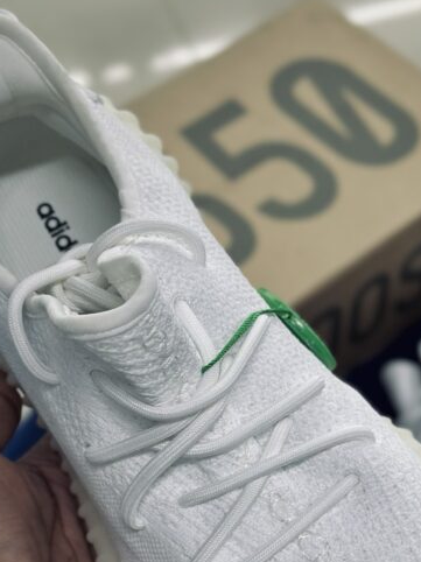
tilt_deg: -53.1
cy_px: 423
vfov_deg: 20.9
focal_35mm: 93
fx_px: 1509
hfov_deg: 15.9
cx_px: 203
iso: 64
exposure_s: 1/166
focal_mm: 6.86
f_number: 1.78
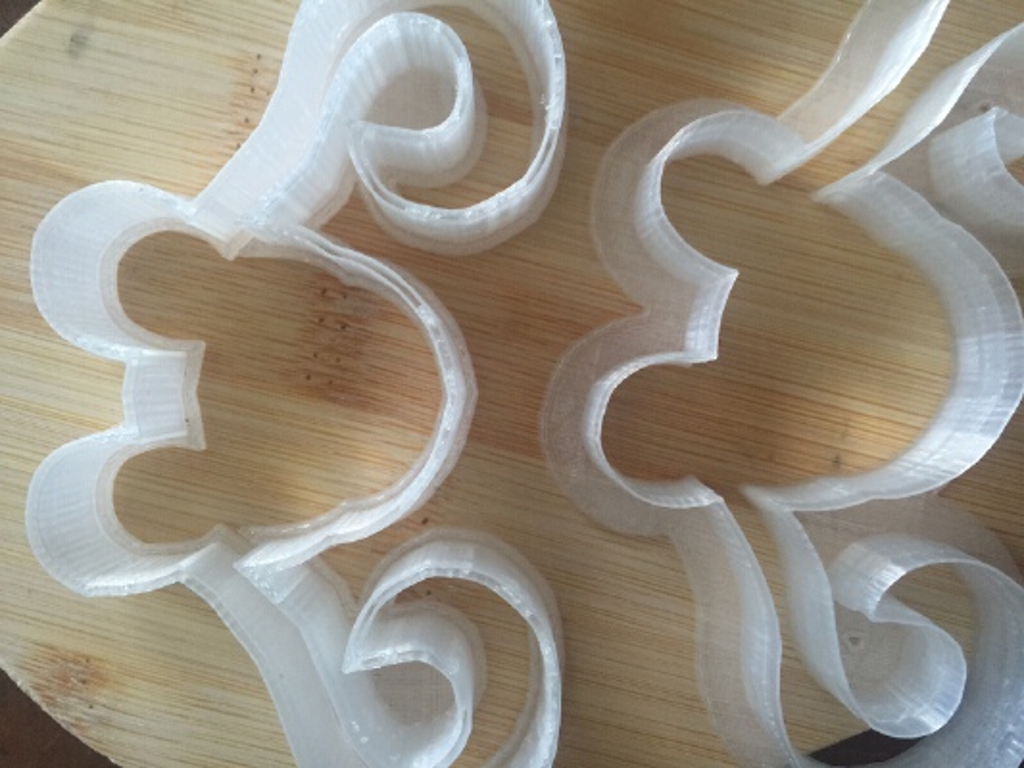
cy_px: 384
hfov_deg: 61.6
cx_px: 512
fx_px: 858
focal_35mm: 29
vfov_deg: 48.2
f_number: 2.2
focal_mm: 4.15
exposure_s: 1/15
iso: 64
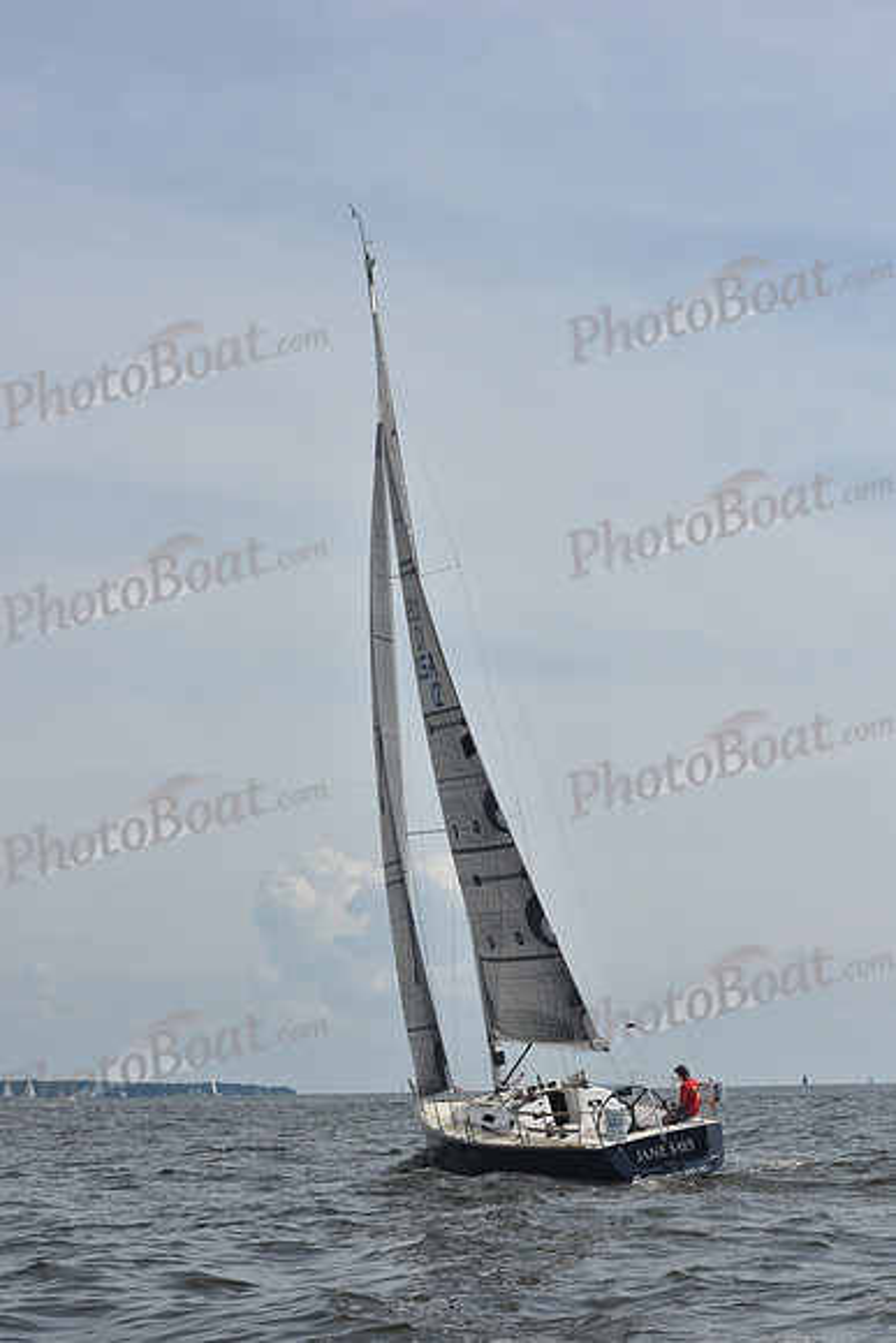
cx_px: 448
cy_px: 672
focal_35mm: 70
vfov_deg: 28.8
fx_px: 2612
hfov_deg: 19.5
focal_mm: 70
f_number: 10
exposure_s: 1/1250
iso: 320
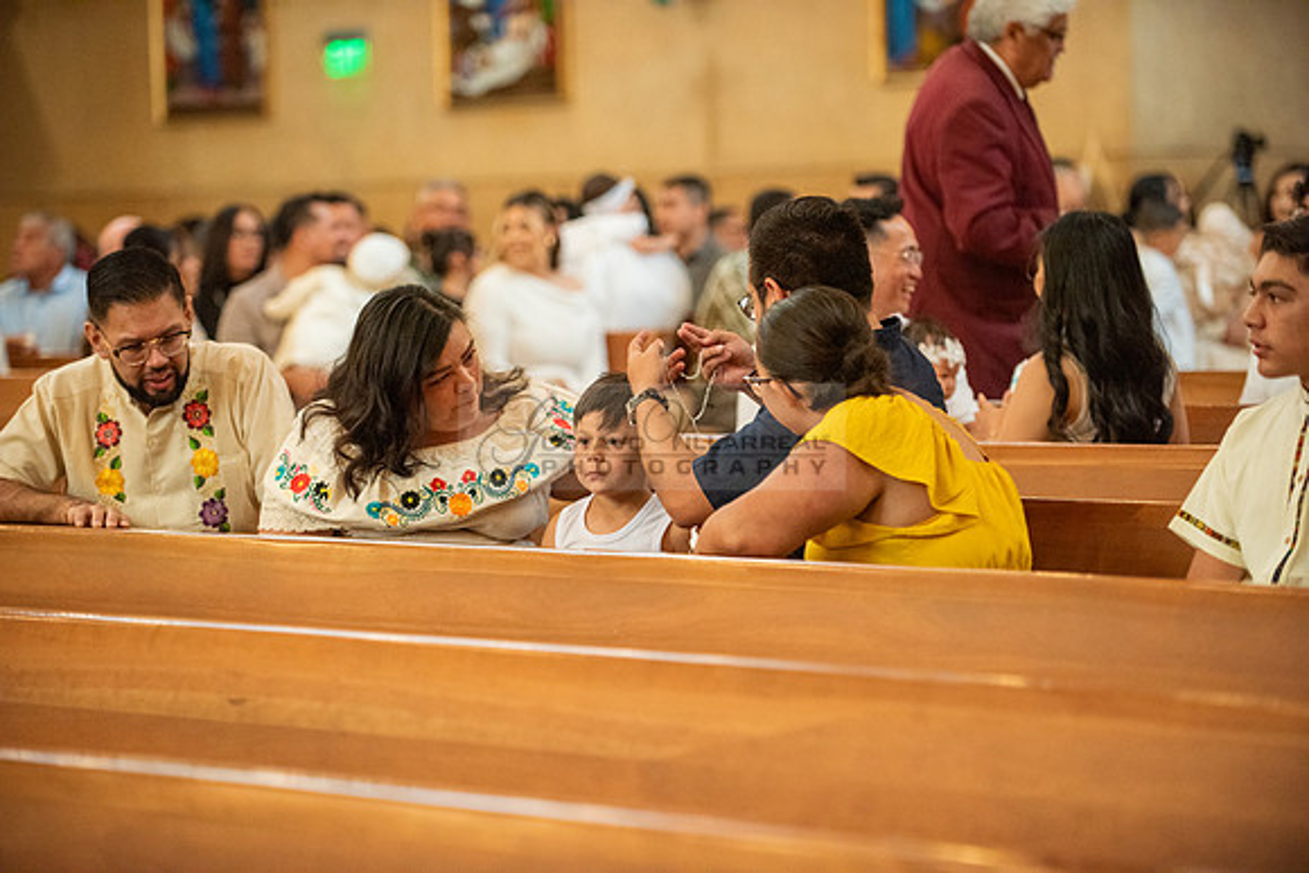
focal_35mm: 130
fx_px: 4728
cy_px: 436
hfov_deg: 15.8
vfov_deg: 10.6
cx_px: 654
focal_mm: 130
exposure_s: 1/160
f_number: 2.8
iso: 2000
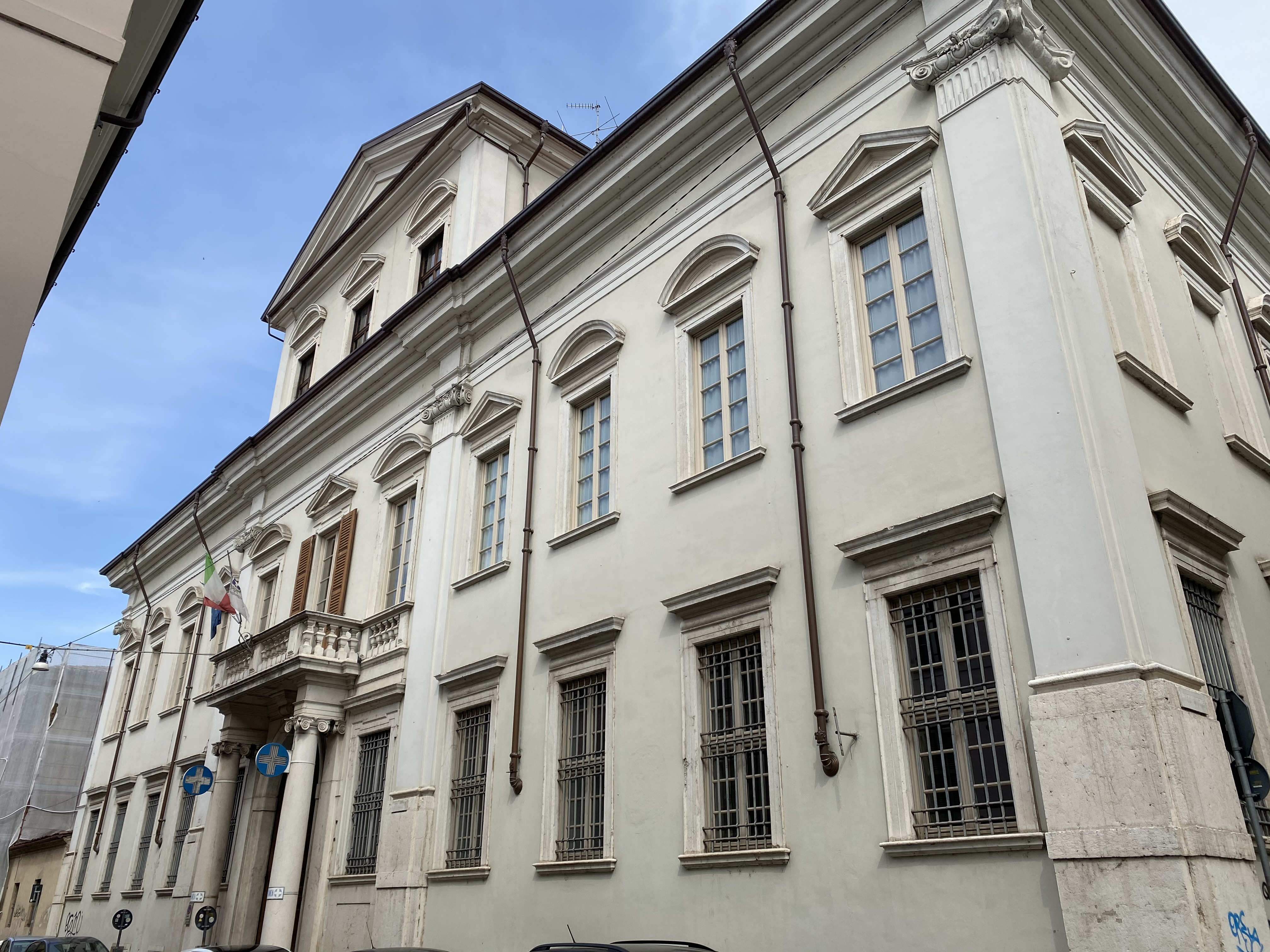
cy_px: 476
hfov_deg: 67.3
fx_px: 954
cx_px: 635
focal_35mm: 26
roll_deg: -0.3
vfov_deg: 53.1
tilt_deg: +24.6
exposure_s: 1/1965
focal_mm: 4.25
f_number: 1.8
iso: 32
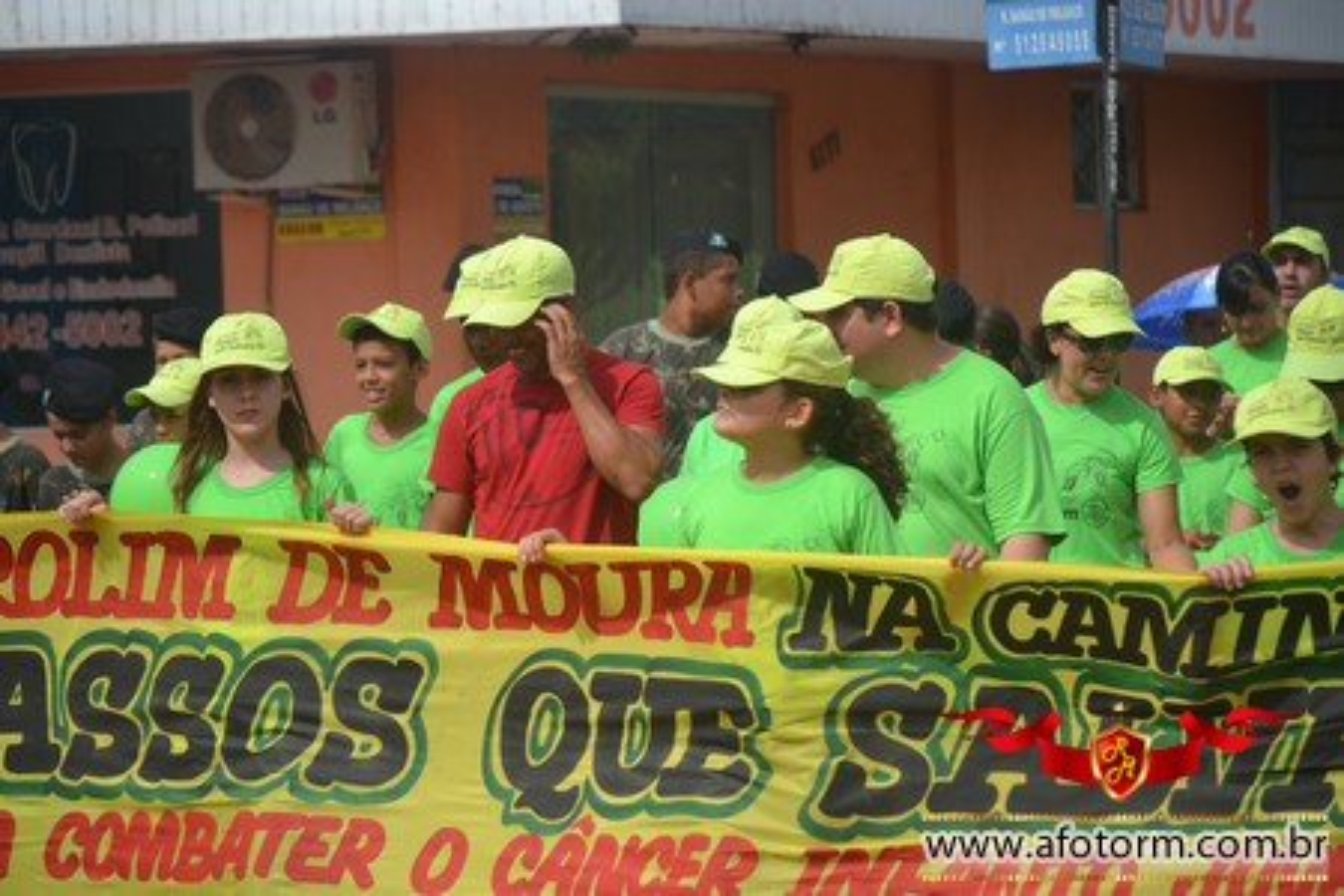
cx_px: 672
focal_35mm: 202
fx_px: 7559
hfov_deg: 10.2
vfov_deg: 6.8
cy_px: 448
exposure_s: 1/500
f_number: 5.6
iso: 100
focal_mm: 135
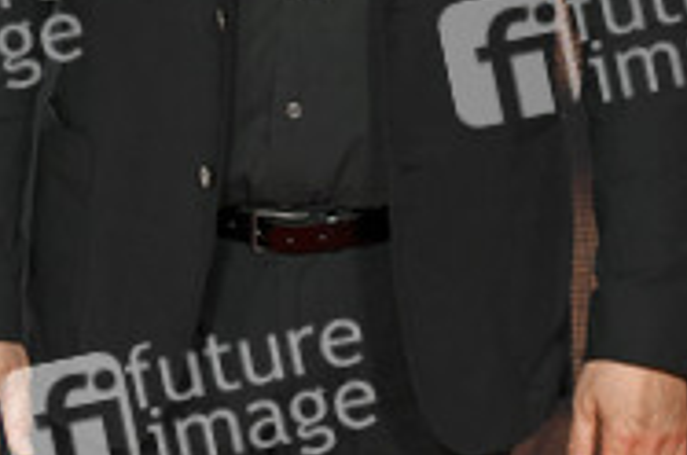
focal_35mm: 197
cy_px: -143
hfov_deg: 10.5
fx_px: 3753
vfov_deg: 6.9
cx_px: 294
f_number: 4.8
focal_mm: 92
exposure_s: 1/180
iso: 3200
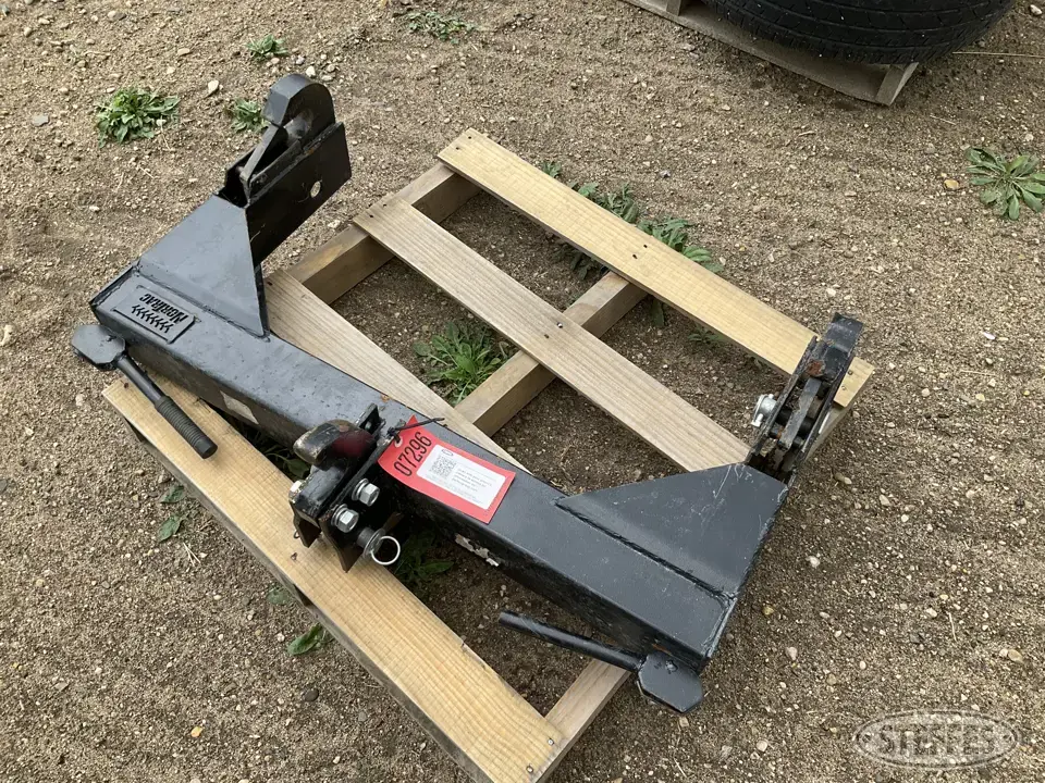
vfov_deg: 48.2
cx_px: 522
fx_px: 875
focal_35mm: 29
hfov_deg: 61.7
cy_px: 392
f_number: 1.8
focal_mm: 3
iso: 20
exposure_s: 1/243
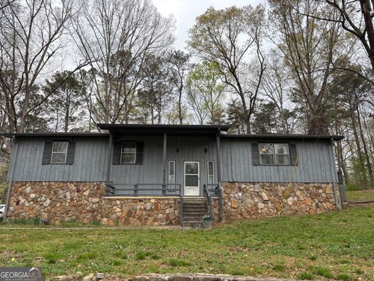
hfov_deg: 67.3
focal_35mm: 26
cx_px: 187
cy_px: 140
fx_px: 281
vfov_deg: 53.1
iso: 50
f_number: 1.6
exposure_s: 1/654
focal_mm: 5.96
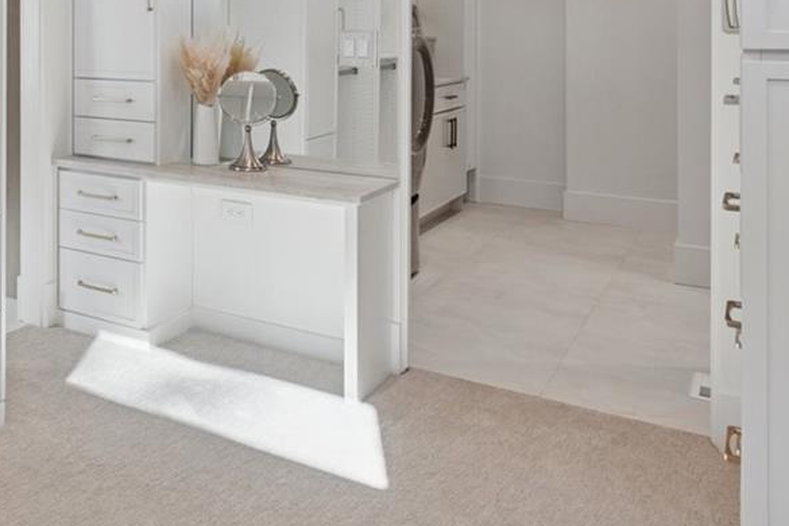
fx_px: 899
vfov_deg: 30.7
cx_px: -101
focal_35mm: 41
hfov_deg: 38.3
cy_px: 22
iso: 100
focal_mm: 15
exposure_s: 1/5
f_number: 11
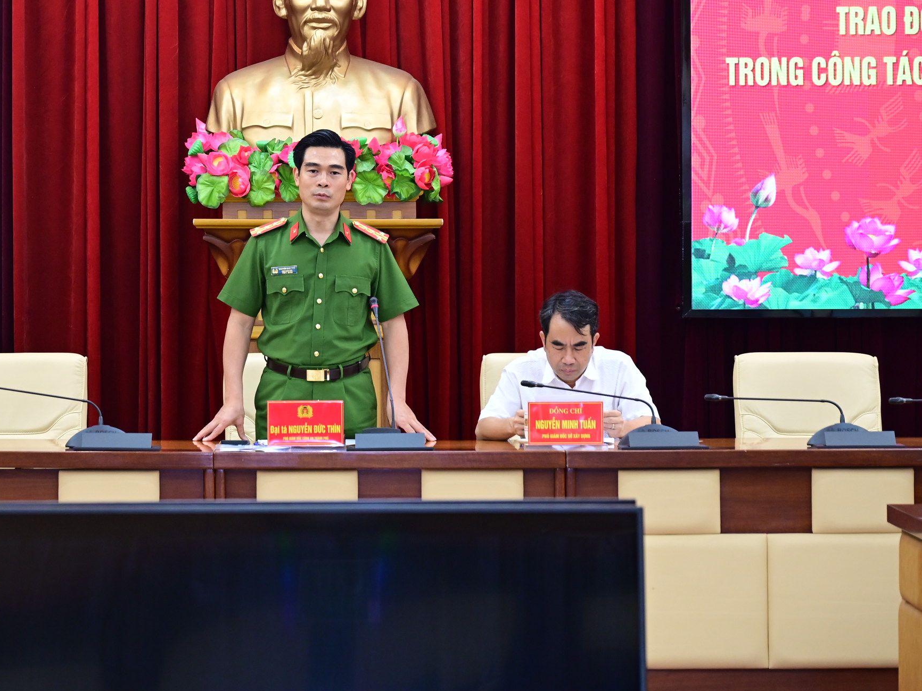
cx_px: 244
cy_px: 195
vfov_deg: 10.5
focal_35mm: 141
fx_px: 3756
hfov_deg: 14.0
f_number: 4
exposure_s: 1/125
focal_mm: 84
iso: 1600
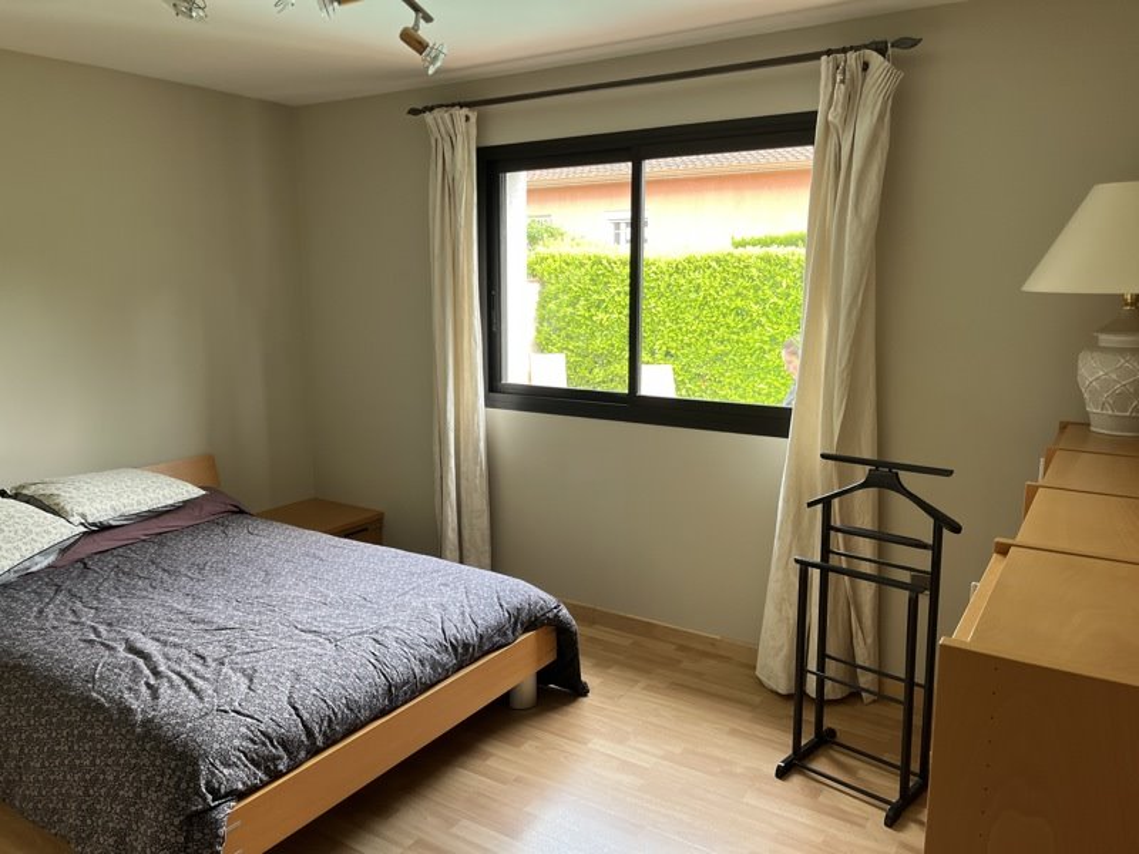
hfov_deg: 67.3
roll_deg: +0.4
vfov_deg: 53.1
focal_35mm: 26
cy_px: 427
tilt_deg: -8.8
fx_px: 856
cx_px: 570
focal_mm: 5.1
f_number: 1.6
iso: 80
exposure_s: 1/121
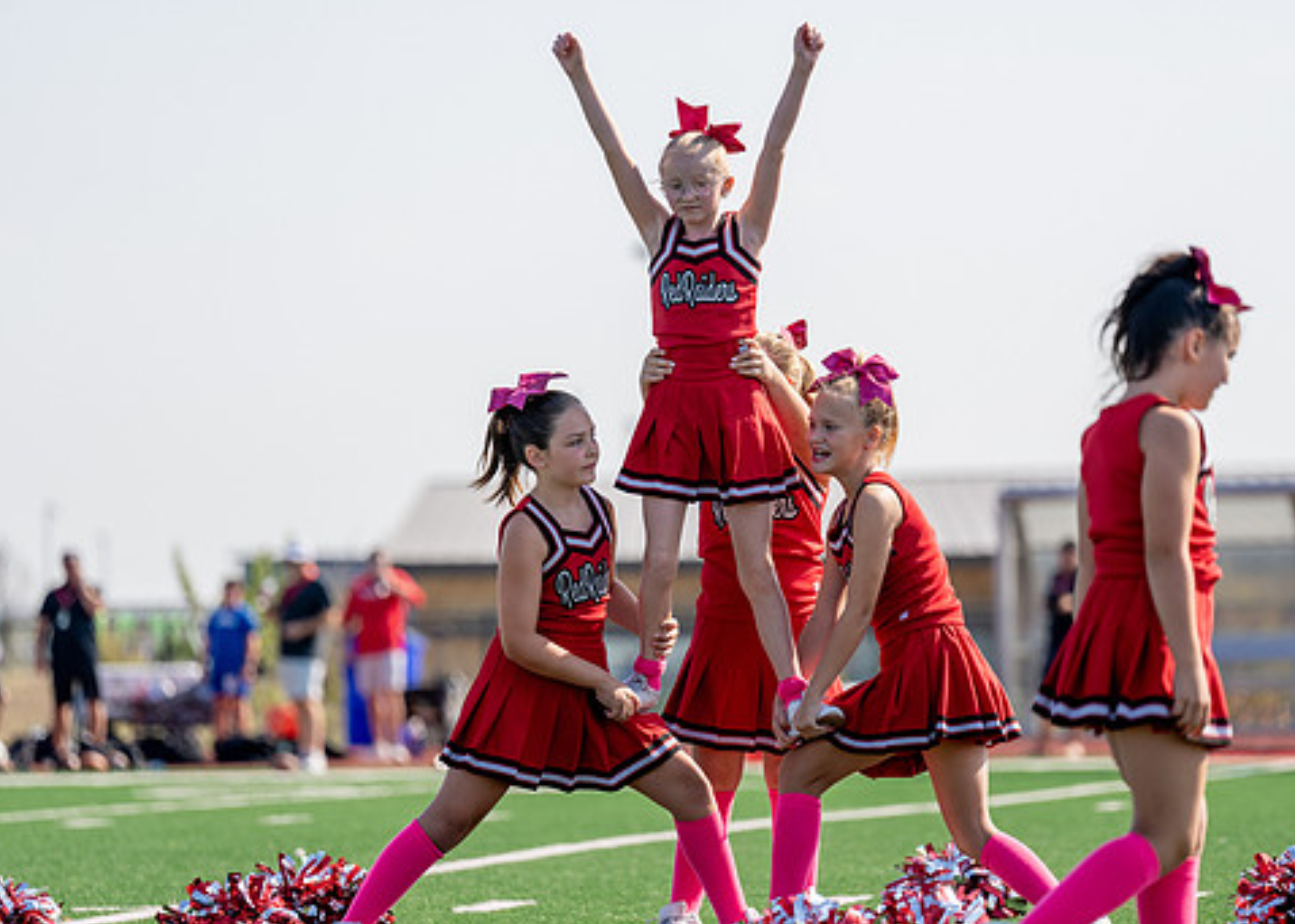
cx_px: 688
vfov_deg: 7.1
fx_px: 7426
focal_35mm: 202
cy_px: 471
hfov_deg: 10.0
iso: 100
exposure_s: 1/1250
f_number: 2.8
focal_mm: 159
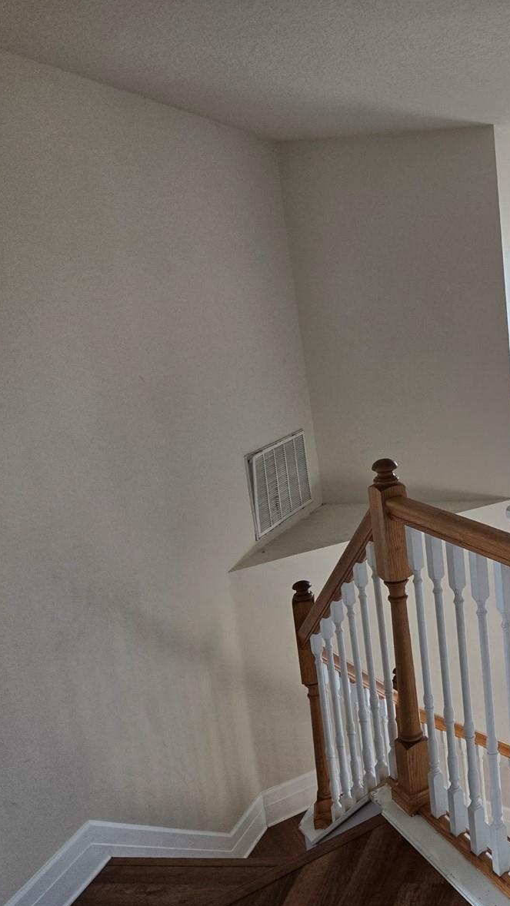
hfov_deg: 31.0
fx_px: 818
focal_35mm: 34
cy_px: 454
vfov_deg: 58.0
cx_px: 557
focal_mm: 5.4
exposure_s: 1/180
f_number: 1.8
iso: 160
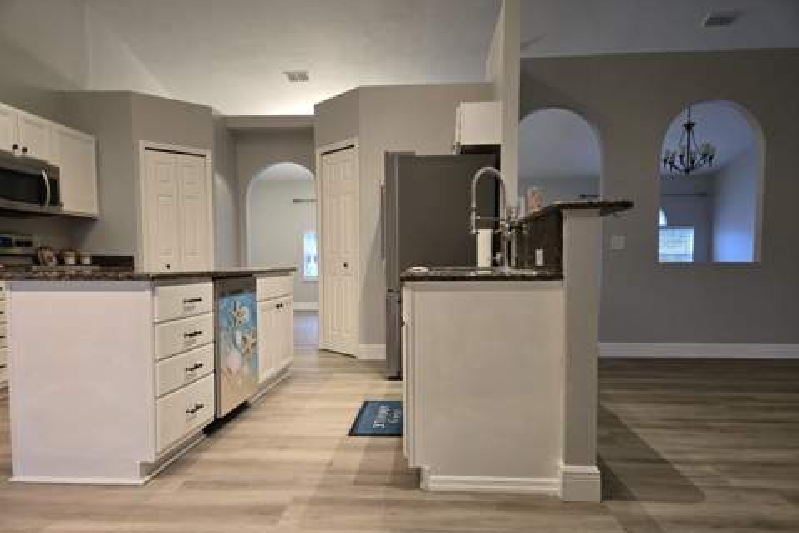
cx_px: 400
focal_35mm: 24
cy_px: 293
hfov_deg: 73.7
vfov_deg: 53.1
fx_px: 533
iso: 400
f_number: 1.8
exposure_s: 1/120
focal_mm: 5.4
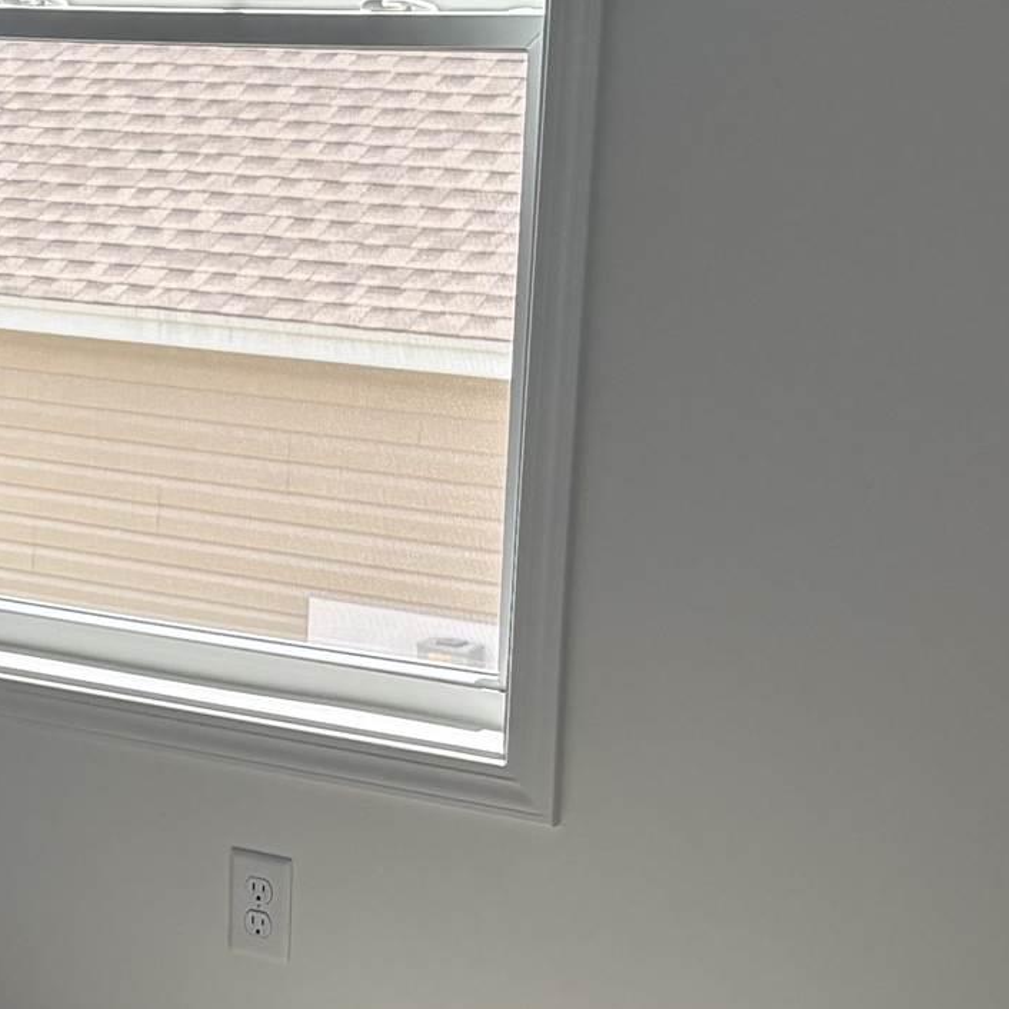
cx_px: -394
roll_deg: +1.4
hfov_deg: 16.2
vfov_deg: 17.4
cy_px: 592
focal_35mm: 100
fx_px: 3298
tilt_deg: -12.2
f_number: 1.6
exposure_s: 1/333
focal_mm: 5.96
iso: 64
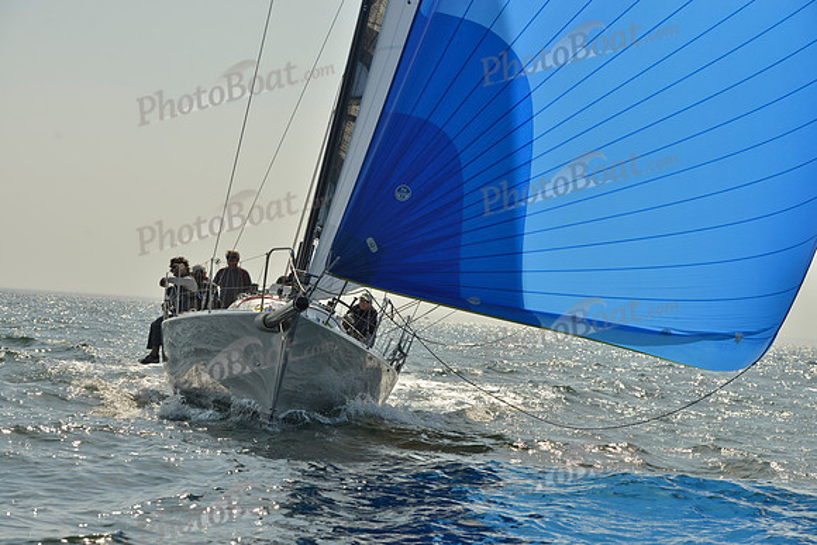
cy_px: 272
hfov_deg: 19.5
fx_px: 2383
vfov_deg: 13.0
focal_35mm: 105
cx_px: 408
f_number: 9
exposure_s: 1/1250
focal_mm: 105
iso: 200
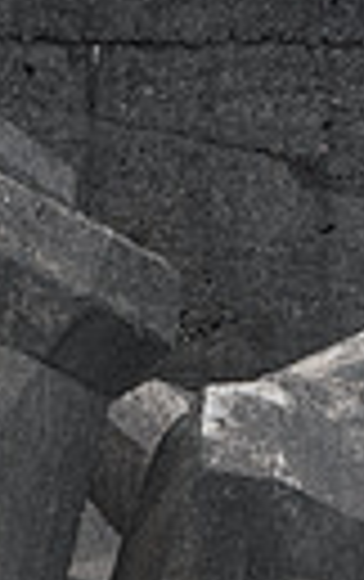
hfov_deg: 3.0
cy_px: 1063
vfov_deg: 5.0
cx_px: -1119
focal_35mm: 418
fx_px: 6613
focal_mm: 68
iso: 400
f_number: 5.6
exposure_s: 1/125
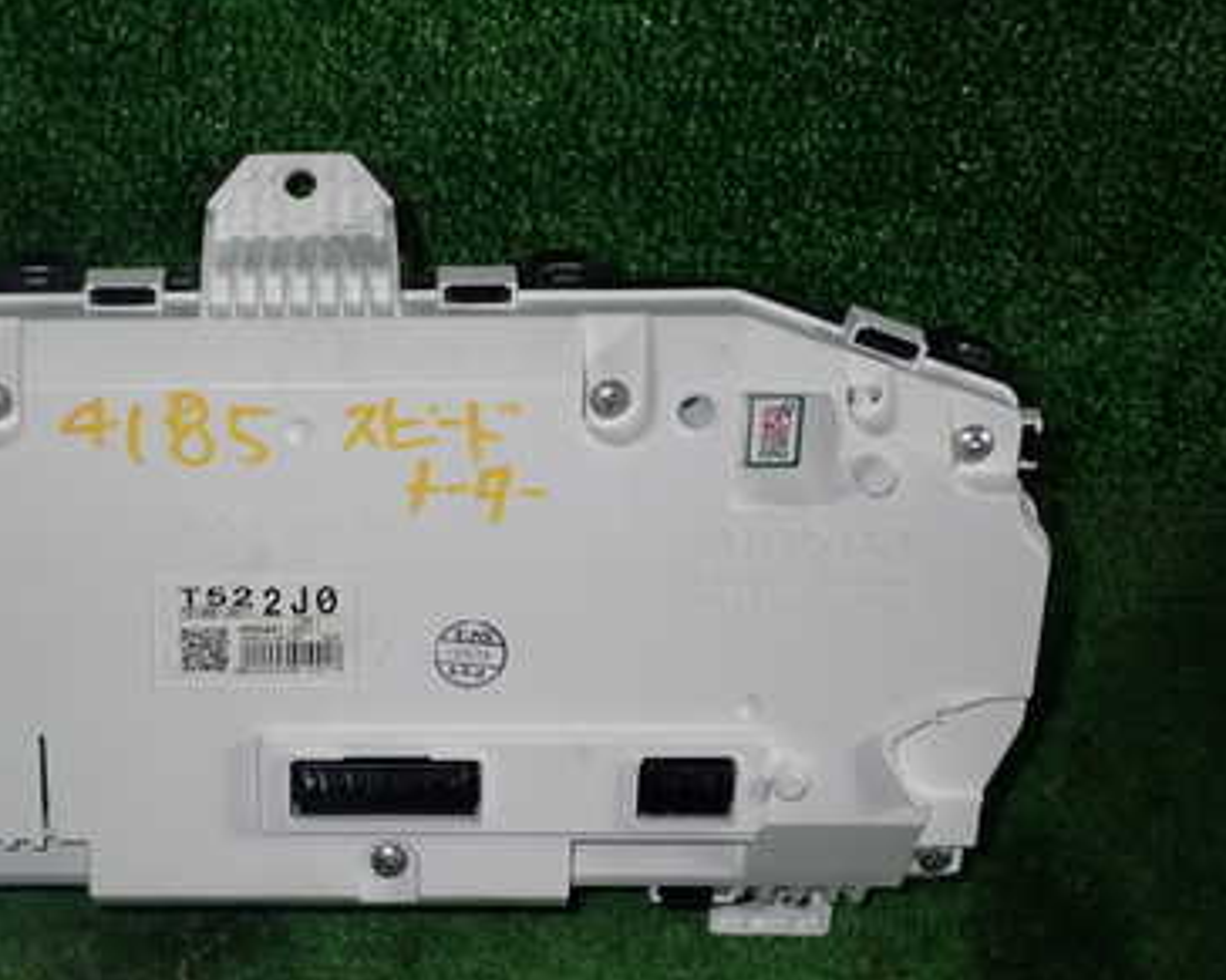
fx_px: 2104
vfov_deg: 26.2
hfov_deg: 31.8
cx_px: 276
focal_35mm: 58
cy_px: 562
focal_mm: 6.37
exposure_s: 1/40
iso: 125
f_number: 7.1
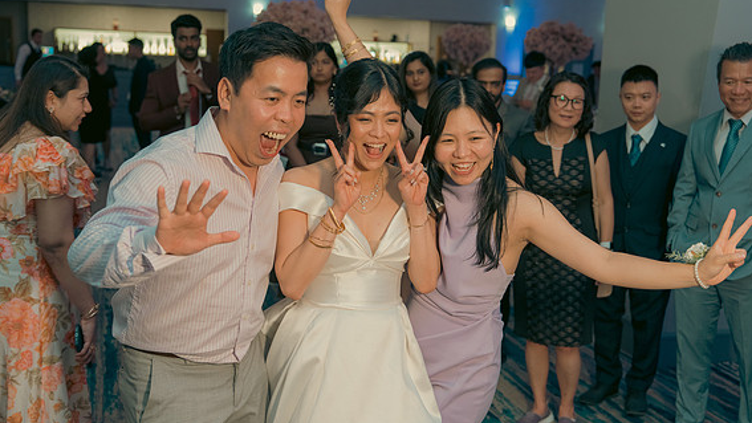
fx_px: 897
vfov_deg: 26.5
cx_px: 381
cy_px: 196
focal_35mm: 45
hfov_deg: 45.5
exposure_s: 1/160
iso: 1600
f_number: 3.5
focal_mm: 42
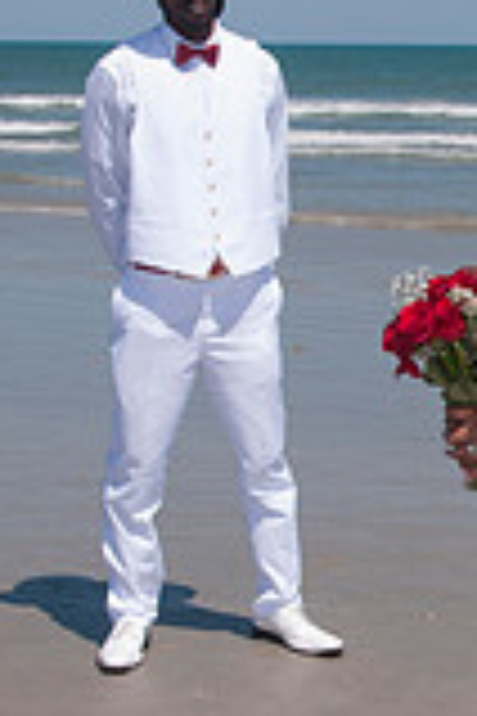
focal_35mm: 102
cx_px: 542
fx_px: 2027
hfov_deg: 13.1
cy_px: 414
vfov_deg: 20.0
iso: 100
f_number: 11
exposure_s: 1/250
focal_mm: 24
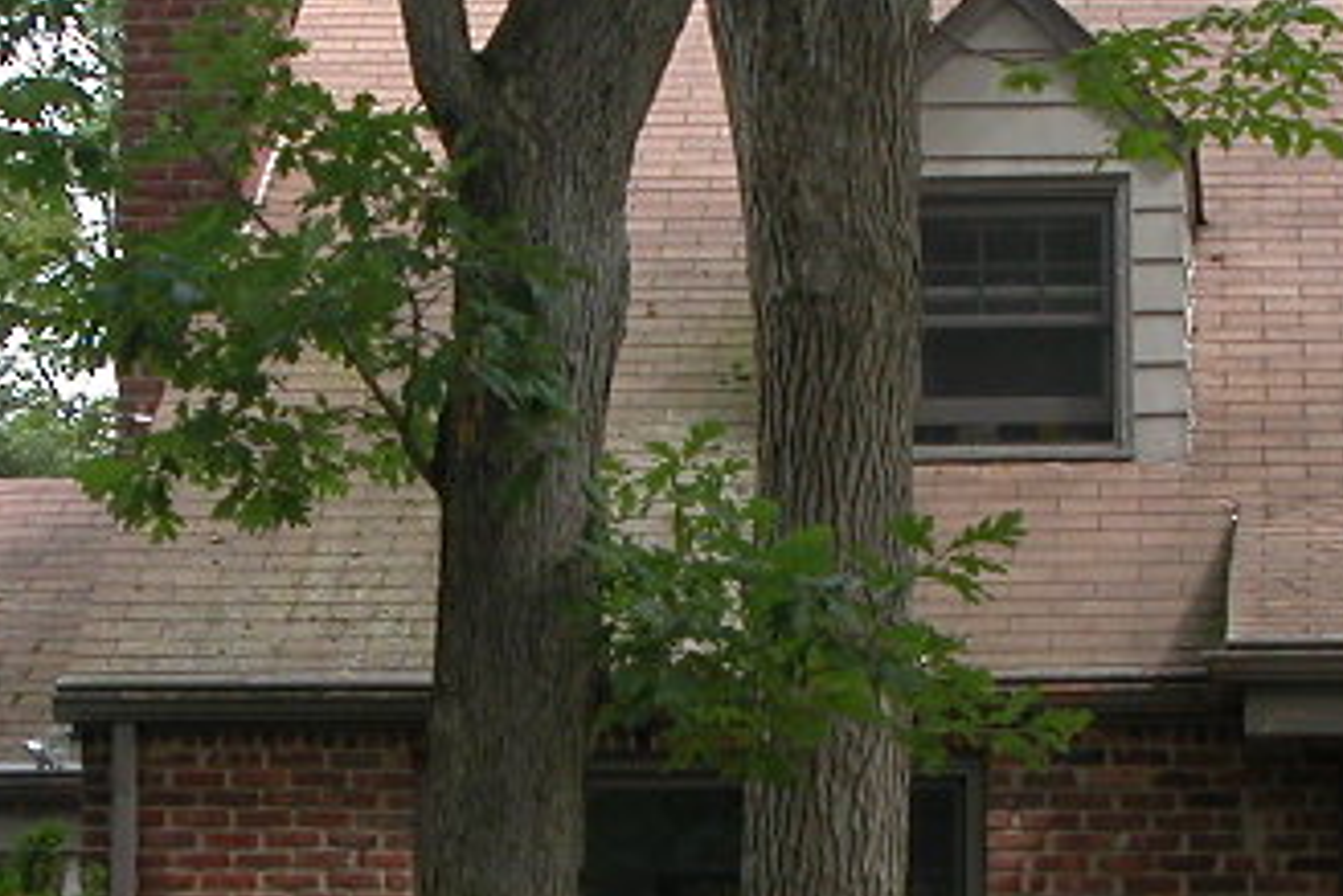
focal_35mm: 138
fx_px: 5150
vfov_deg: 9.9
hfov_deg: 14.9
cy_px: 606
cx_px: 618
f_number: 4
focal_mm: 8.9
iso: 100
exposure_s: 1/99.6
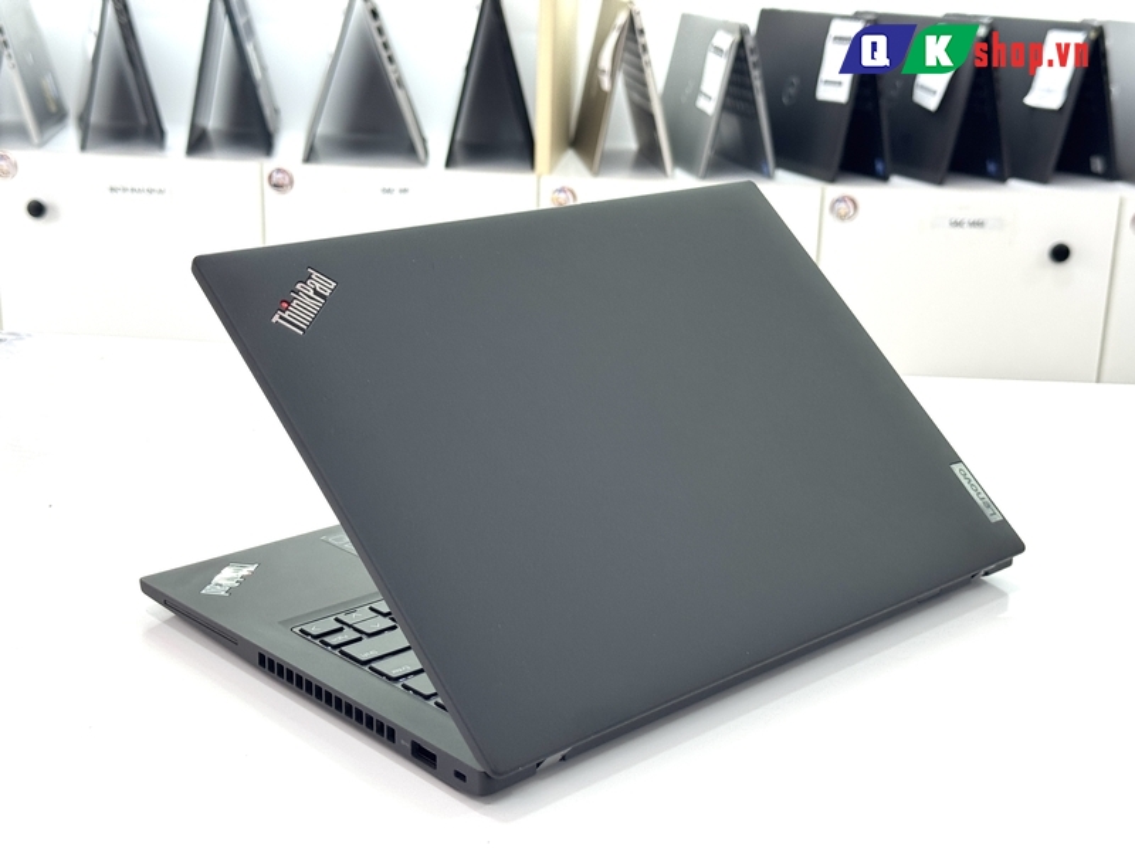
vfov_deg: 30.3
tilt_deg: -17.4
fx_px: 1574
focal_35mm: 48
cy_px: 426
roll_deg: -0.7
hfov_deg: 39.7
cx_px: 568
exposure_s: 1/121
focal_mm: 6.76
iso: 80
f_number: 1.78
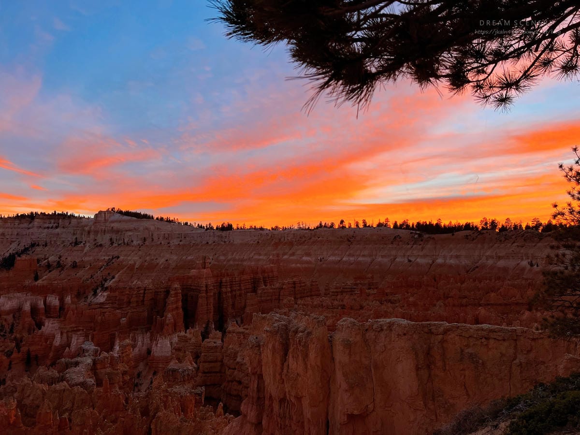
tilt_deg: +4.5
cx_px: 290
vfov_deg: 53.1
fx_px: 436
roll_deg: -0.3
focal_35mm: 26
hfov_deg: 67.3
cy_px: 218
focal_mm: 5.7
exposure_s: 1/121
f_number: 1.5
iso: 100
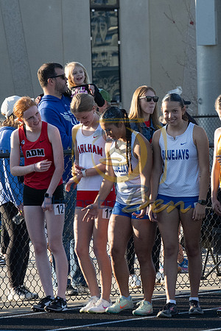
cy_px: 141
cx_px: 156
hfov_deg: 4.6
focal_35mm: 301
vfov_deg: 6.8
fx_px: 2773
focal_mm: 115
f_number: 8
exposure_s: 1/1000
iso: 1000
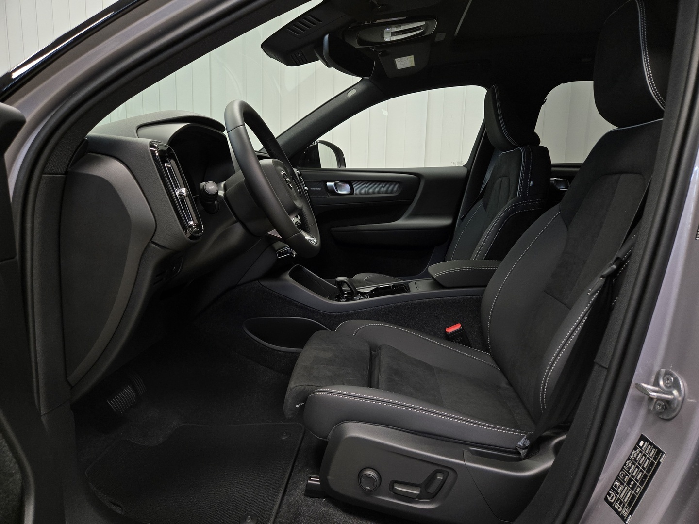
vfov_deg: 58.9
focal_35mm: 23
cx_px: 350
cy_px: 262
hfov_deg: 73.9
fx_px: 464
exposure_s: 1/100
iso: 250
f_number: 1.8
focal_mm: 5.4
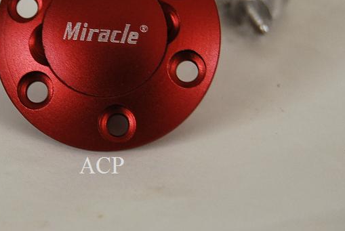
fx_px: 1506
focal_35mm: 157
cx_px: 101
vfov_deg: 8.7
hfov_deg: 13.0
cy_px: 29
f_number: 5.6
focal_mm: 55
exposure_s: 1/30
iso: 500
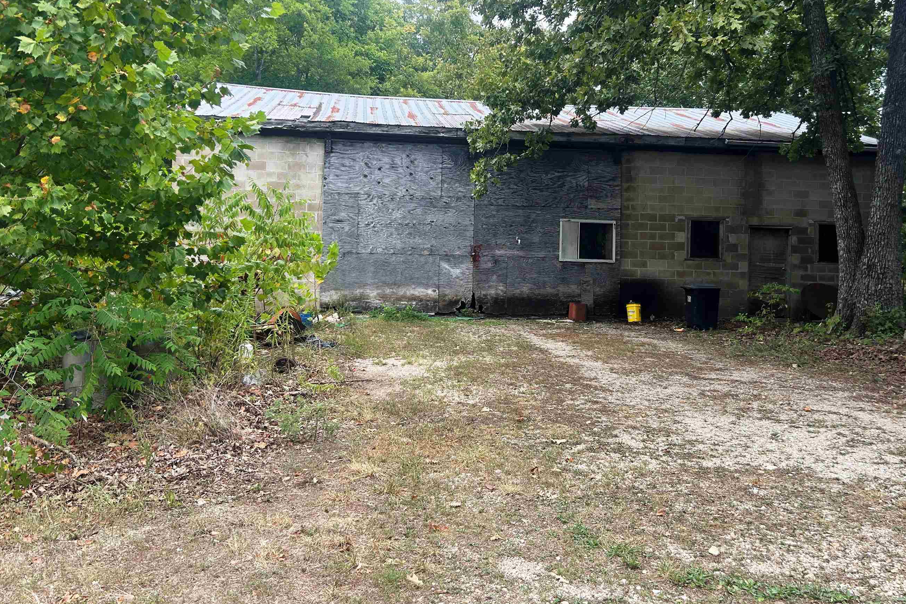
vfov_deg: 40.9
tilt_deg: +1.5
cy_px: 239
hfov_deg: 58.7
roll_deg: -0.7
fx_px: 805
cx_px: 462
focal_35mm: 32
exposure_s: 1/846
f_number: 1.5
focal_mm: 5.7
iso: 50
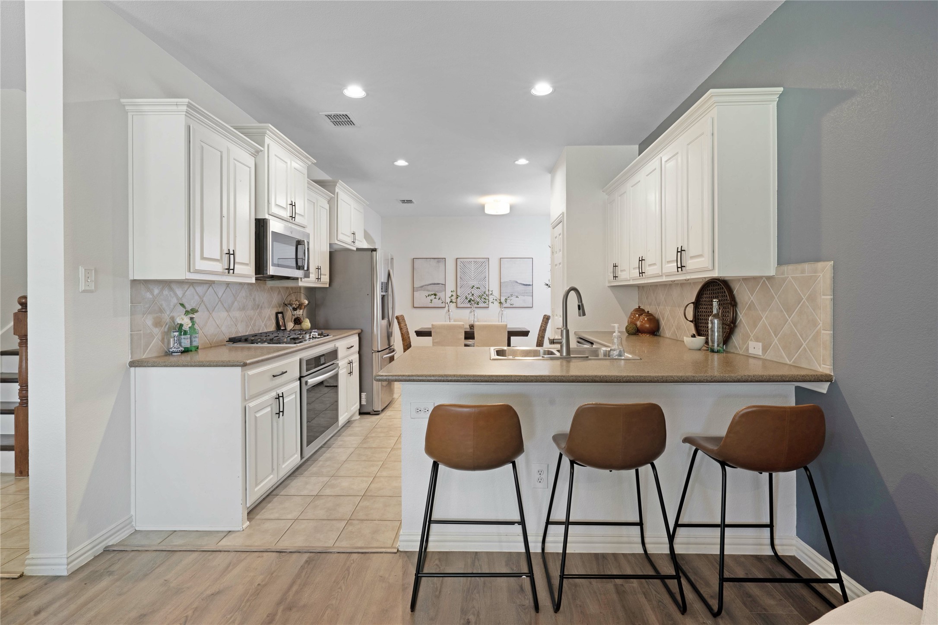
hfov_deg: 93.3
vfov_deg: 70.4
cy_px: 312
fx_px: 443
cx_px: 469
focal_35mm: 17
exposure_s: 1/1.25
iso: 100
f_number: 11
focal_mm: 17
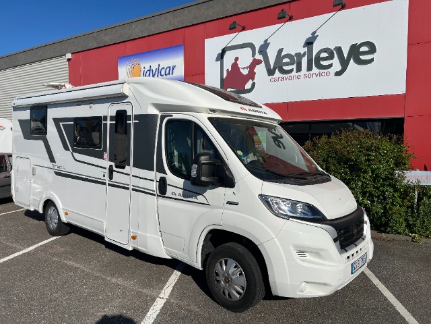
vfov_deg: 53.1
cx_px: 216
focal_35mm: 26
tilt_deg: -4.5
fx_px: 324
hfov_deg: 67.3
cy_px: 162
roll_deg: +0.4
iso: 50
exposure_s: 1/11364
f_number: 1.5
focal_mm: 5.7
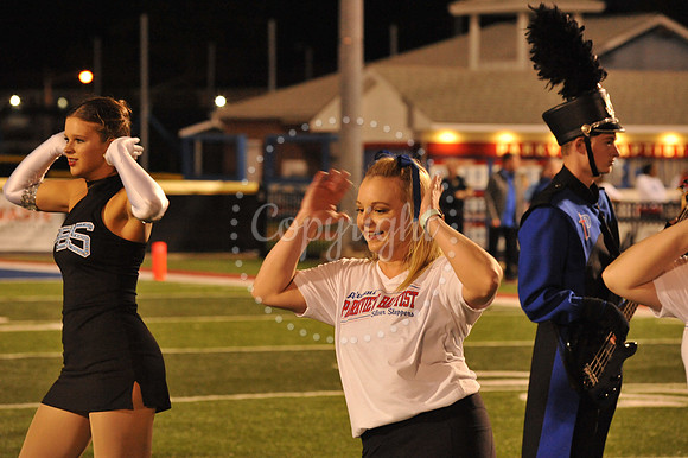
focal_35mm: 170
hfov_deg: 12.1
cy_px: 229
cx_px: 344
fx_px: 3247
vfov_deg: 8.1
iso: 5000
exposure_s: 1/160
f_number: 7.1
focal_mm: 170
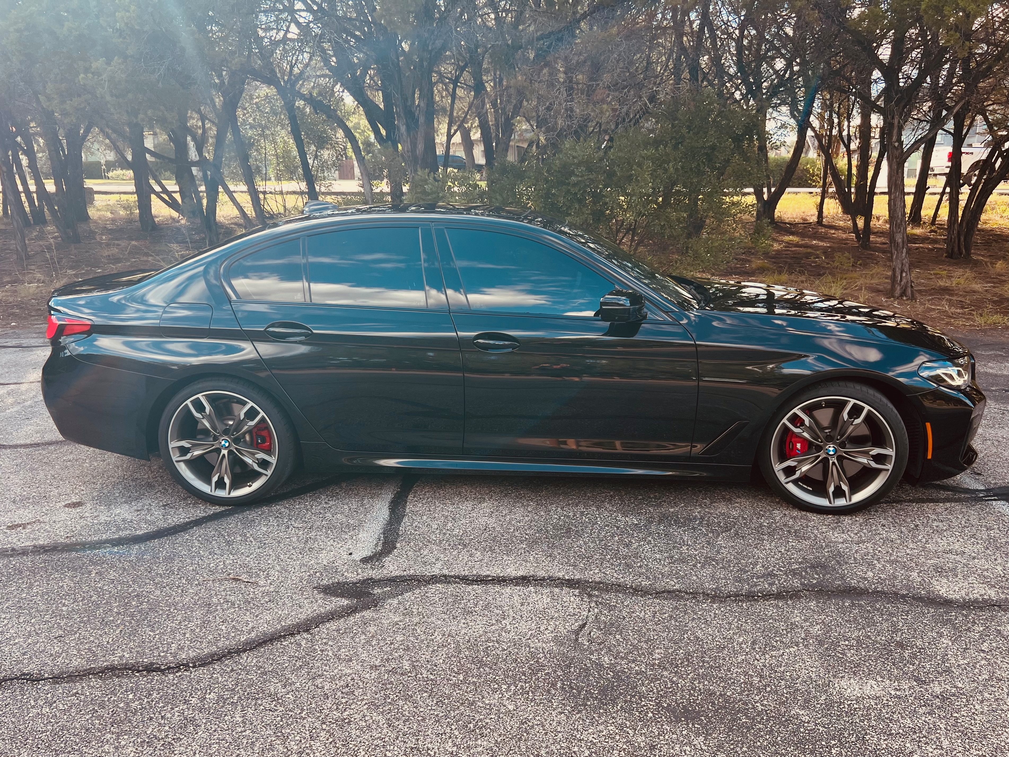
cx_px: 504
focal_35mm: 26
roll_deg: +1.3
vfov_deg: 53.1
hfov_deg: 67.3
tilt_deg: -14.5
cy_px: 378
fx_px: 758
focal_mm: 5.7
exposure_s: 1/434
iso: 50
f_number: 1.5
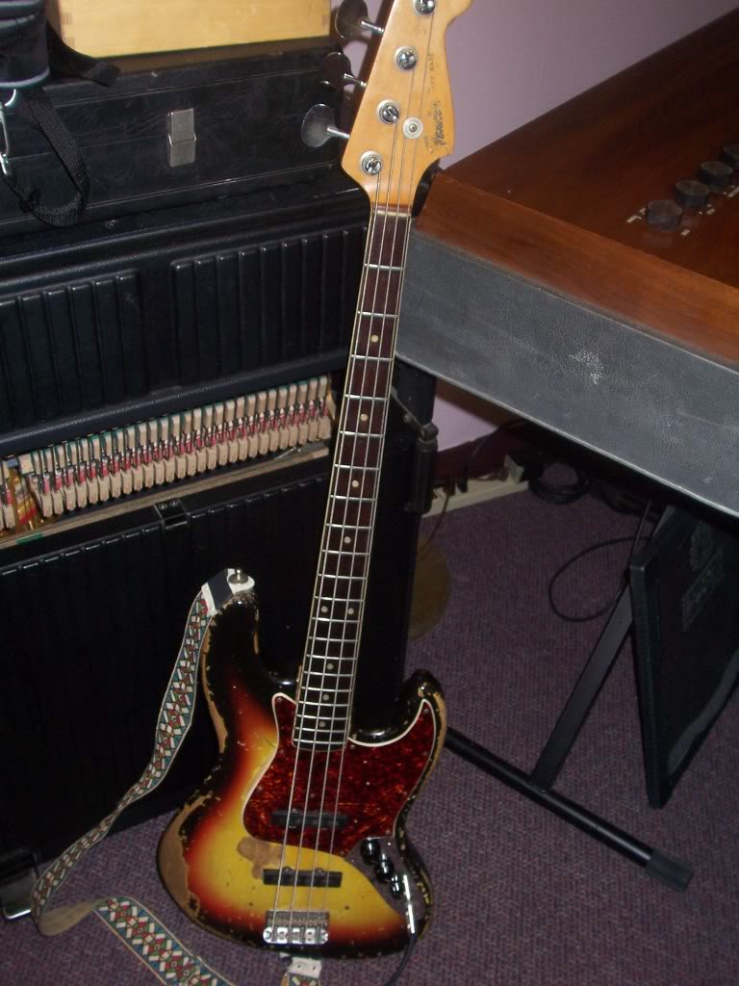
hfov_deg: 36.8
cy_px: 493
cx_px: 370
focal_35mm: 39
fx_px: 1110
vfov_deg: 47.9
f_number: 3.9
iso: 125
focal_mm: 6.4
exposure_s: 1/60
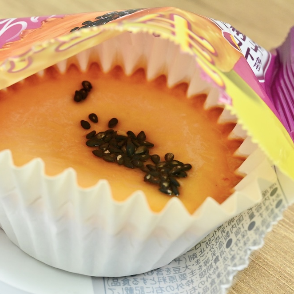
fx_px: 740
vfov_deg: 22.5
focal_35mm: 77
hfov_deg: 22.5
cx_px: 131
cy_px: 148
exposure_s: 1/250
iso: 6400
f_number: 13
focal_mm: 60
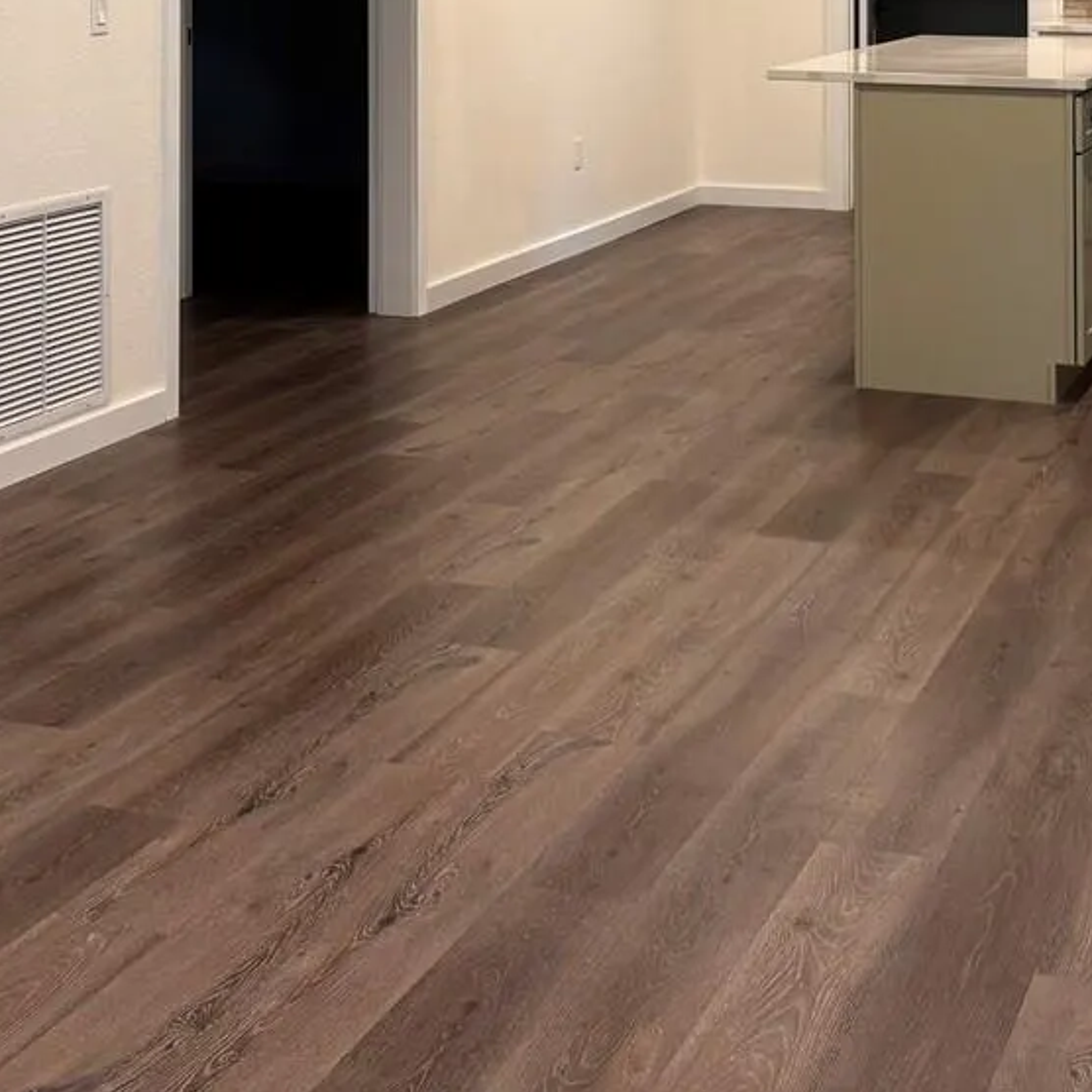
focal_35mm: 61
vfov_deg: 26.2
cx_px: 605
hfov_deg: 28.1
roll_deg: -0.5
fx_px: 2177
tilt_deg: +0.4
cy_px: -81
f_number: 1.78
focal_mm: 6.76
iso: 125
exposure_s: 1/60
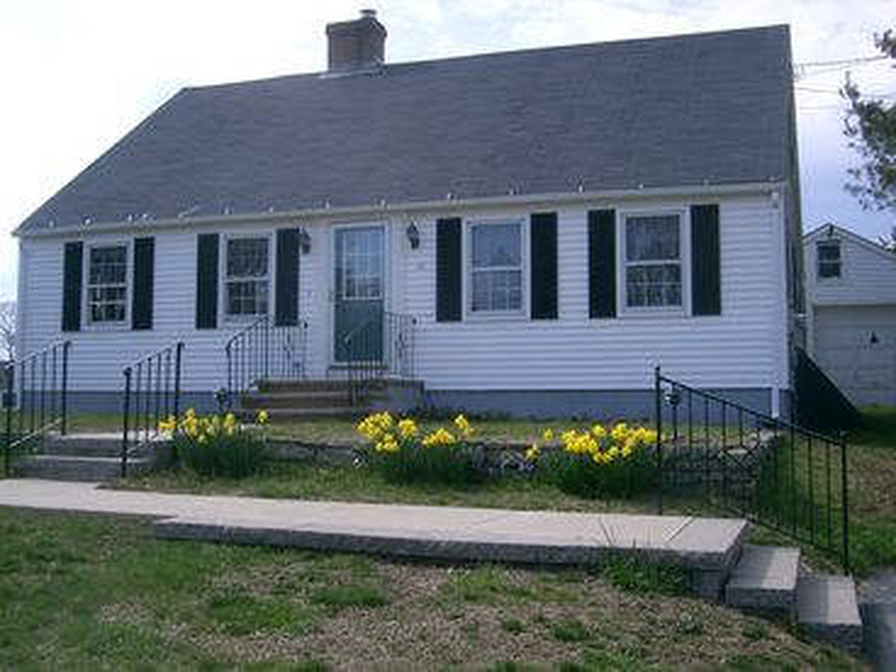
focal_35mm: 39
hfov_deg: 47.9
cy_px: 336
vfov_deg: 36.8
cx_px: 448
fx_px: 1009
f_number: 4.8
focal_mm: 8
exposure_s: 1/640
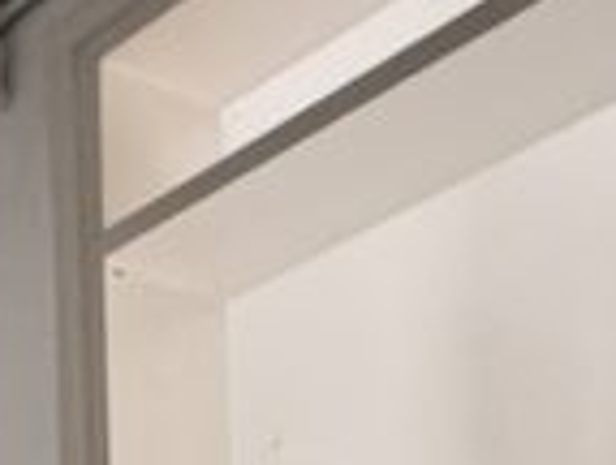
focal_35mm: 100
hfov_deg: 17.4
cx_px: -336
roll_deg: +0.6
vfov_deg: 12.1
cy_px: 1089
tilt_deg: +1.8
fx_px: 1784
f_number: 2.2
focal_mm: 2.22
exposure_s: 1/60
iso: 1000
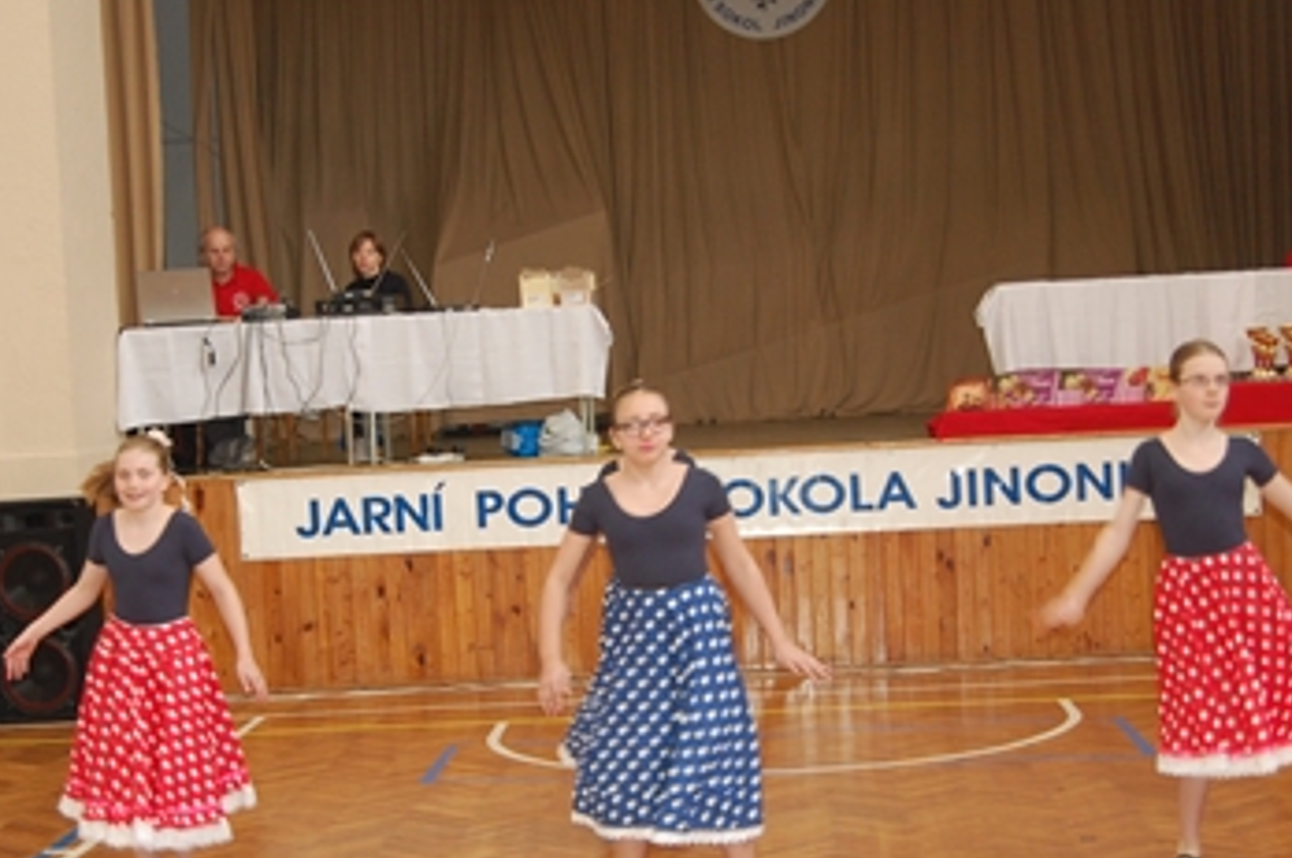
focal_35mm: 69
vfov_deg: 19.7
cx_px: 538
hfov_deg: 29.2
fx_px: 2473
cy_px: 472
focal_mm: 32
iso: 720
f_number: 4.5
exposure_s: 1/60
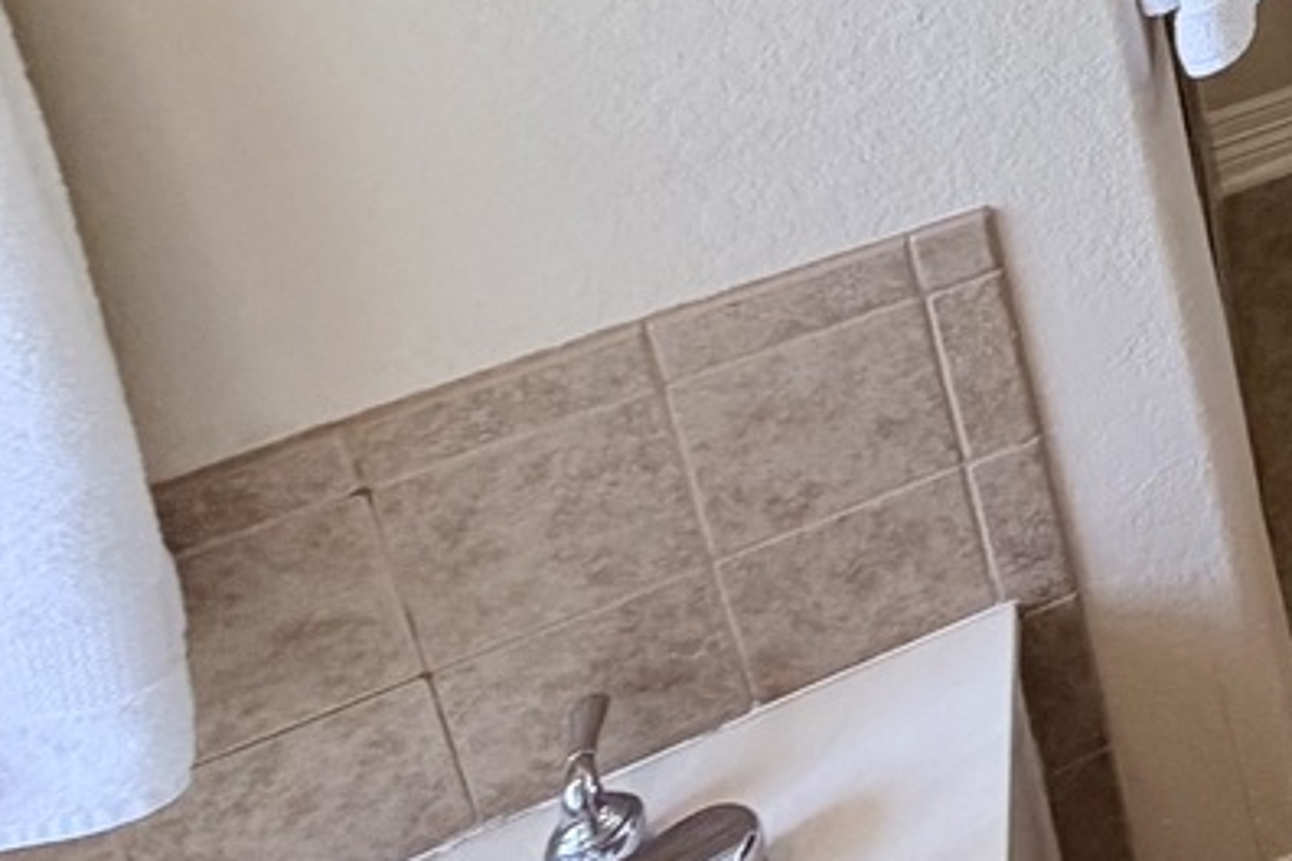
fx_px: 1902
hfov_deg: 22.5
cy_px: -737
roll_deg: +1.9
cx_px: 2303
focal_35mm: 53
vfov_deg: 18.9
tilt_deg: -12.1
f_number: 2.2
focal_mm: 2.22
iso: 125
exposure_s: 1/120
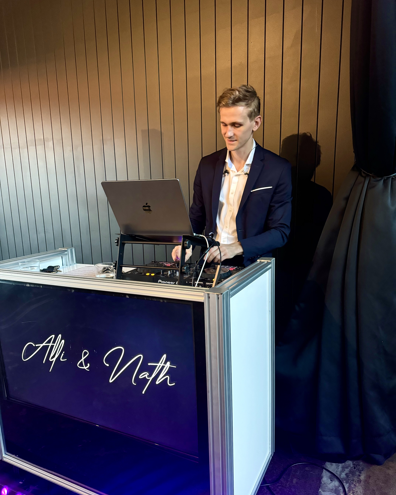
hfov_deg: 56.8
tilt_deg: -10.8
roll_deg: +0.6
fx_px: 366
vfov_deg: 68.0
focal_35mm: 25
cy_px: 262
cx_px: 198
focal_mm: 6.86
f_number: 1.78
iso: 1000
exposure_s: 1/36
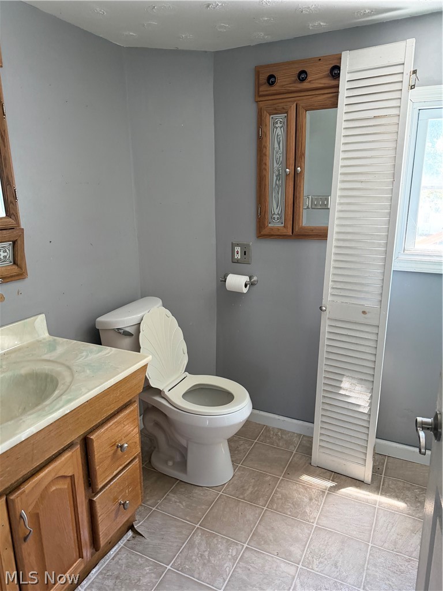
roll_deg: -0.3
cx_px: 222
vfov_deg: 71.6
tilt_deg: -13.3
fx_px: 410
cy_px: 296
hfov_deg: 56.8
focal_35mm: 24
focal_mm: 6.76
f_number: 1.78
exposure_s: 1/60
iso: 400
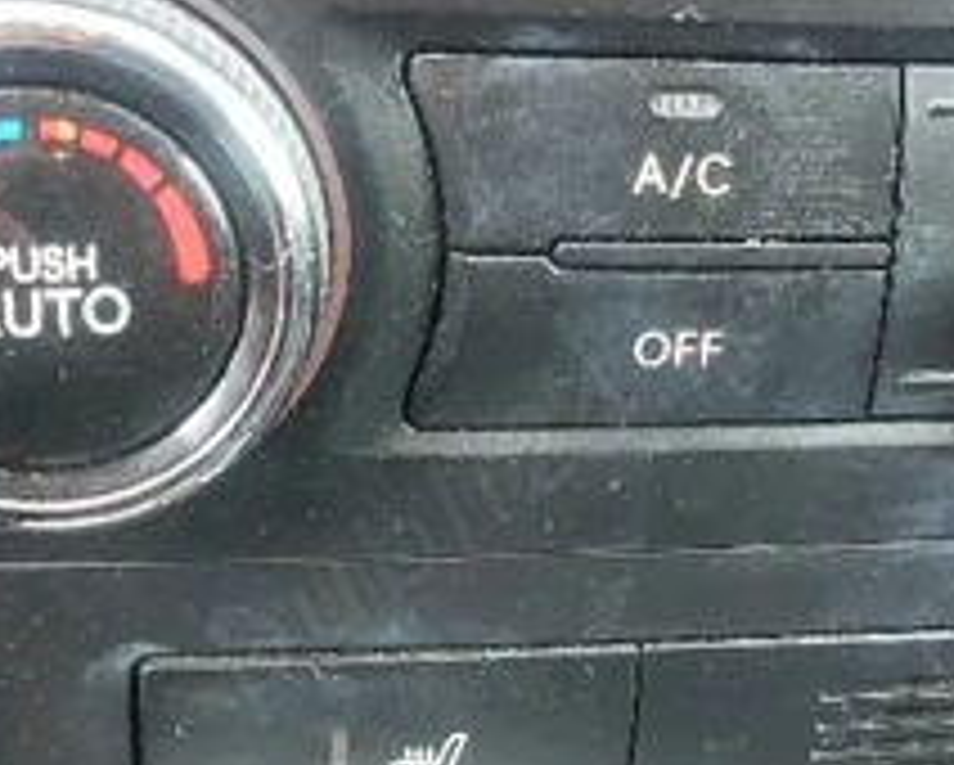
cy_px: 504
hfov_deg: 27.2
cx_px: 680
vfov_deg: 22.1
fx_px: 1950
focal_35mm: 69
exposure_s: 1/50
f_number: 1.8
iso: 500
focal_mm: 5.23
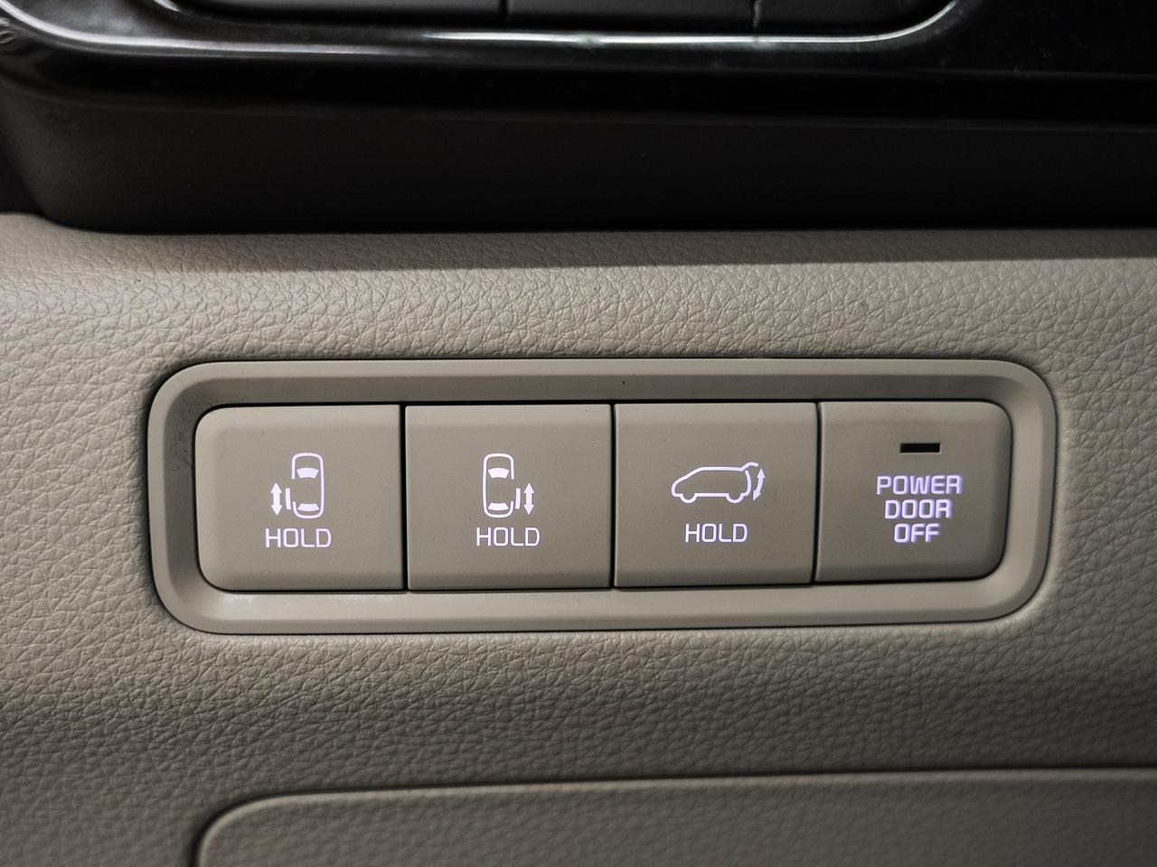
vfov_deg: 34.4
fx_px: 1398
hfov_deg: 44.9
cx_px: 582
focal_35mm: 42
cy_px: 501
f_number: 3.5
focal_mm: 33
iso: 640
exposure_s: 1/50
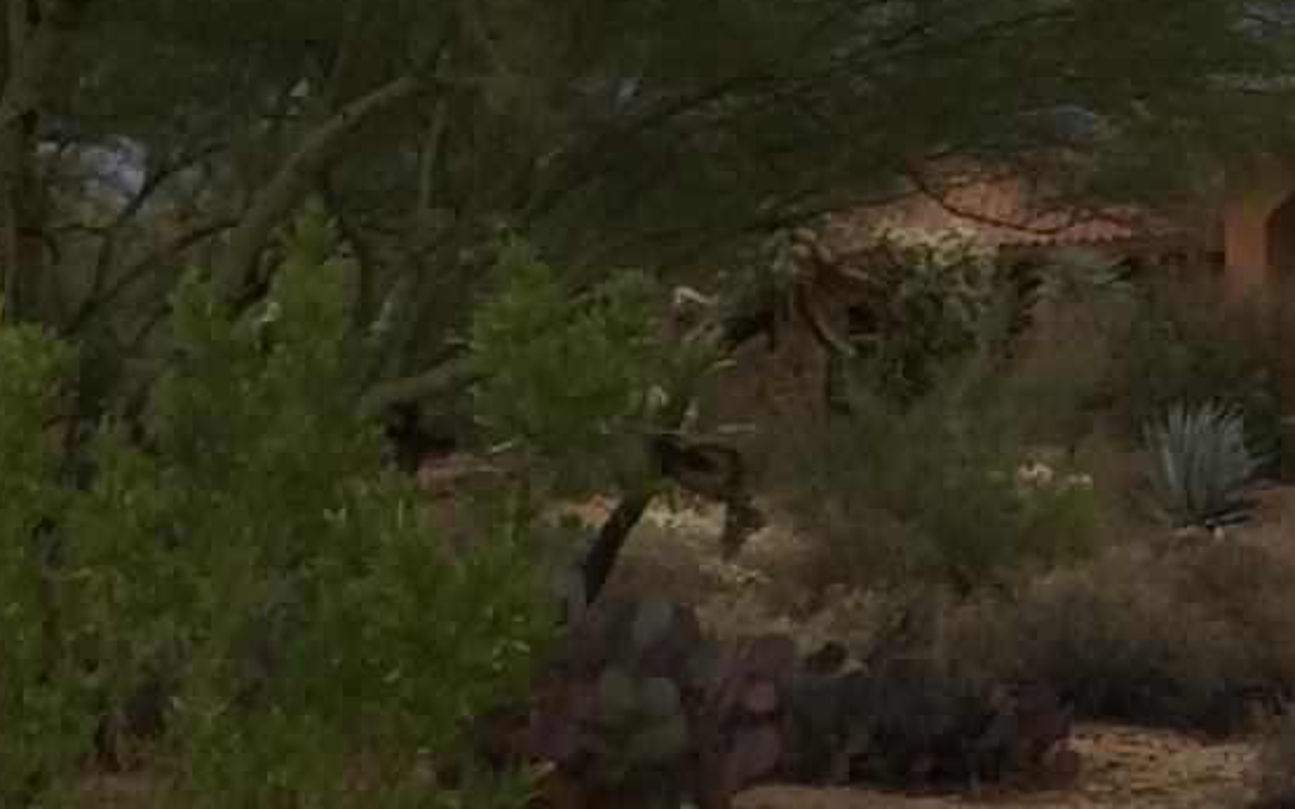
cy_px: 577
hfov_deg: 12.1
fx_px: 5894
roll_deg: -0.1
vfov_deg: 7.8
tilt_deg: -1.0
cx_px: 1835
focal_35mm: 167
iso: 32
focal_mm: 4.15
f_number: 2.2
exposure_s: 1/746
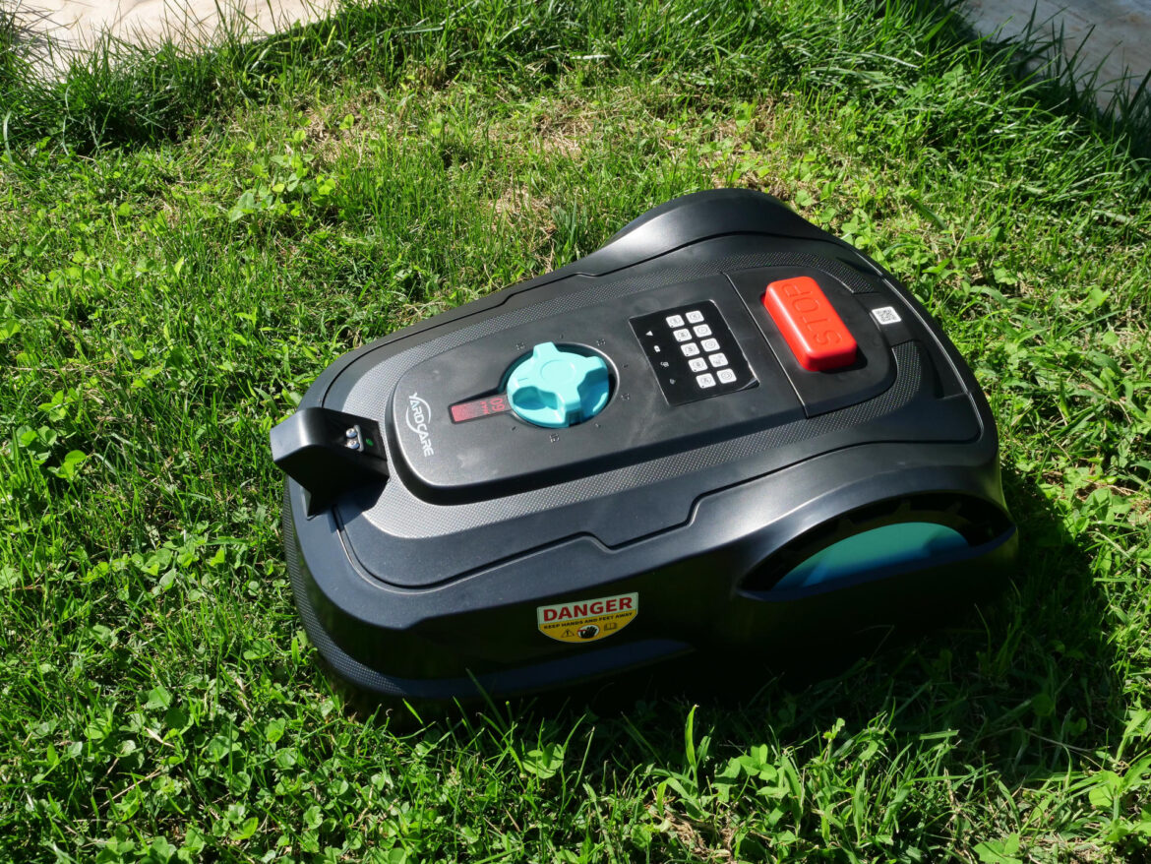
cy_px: 432
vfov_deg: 41.8
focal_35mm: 34
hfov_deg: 53.9
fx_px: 1131
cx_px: 576
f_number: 8
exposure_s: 1/800
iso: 400
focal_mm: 17
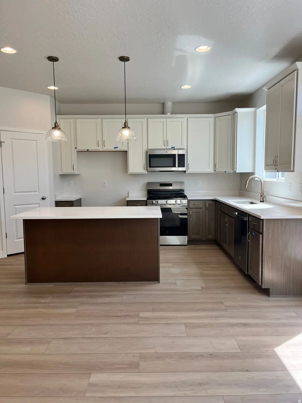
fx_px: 302
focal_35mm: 26
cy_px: 202
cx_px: 151
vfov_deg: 67.3
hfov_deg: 53.1
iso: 50
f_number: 1.6
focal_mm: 5.1
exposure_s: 1/304
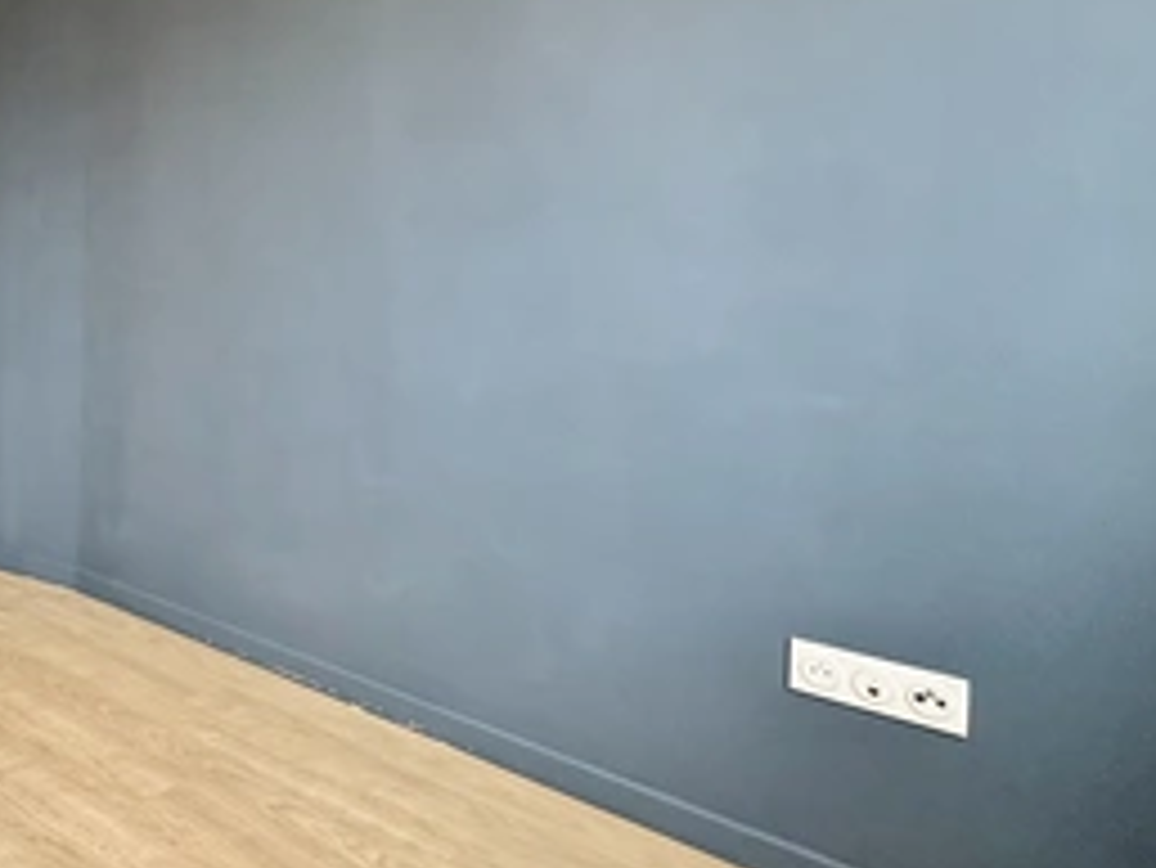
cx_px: 106
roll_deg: -1.8
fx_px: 969
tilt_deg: -0.7
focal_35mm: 29
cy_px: 292
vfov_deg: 47.5
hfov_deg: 53.5
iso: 200
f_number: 2.2
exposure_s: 1/50
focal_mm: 2.22
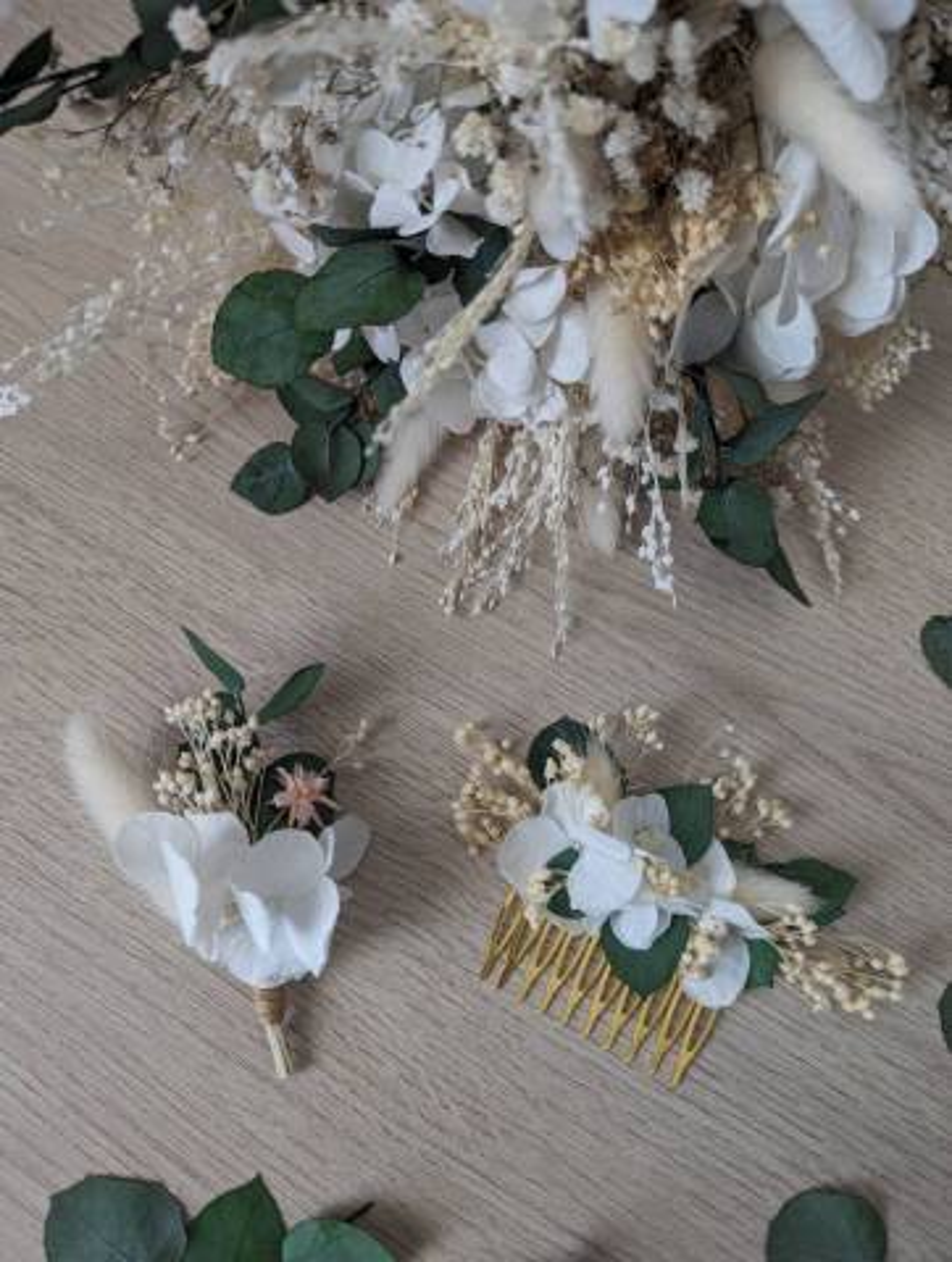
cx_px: 476
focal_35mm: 24
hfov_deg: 57.0
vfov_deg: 71.5
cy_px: 631
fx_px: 877
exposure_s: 1/23.8
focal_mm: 6.81
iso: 142
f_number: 1.85
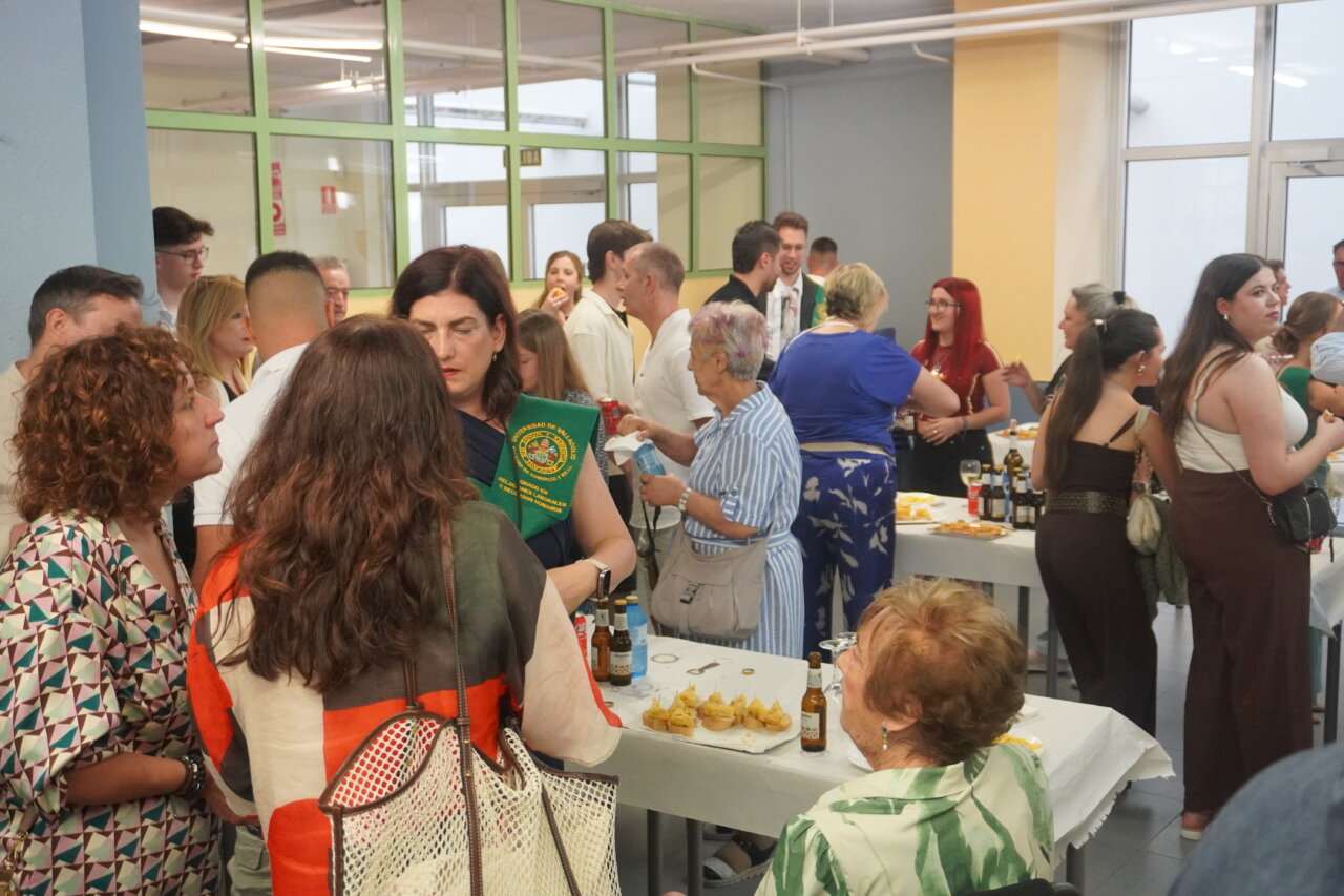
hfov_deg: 49.6
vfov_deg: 34.2
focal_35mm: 39
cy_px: 448
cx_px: 672
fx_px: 1456
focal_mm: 26
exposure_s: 1/160
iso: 3200
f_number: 4.5
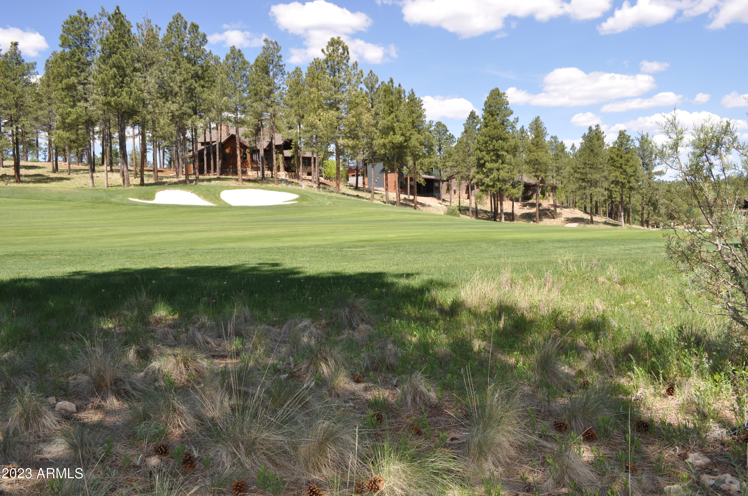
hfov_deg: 67.4
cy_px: 248
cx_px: 374
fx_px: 560
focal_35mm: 27
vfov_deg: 47.8
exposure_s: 1/200
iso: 200
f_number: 9
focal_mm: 18
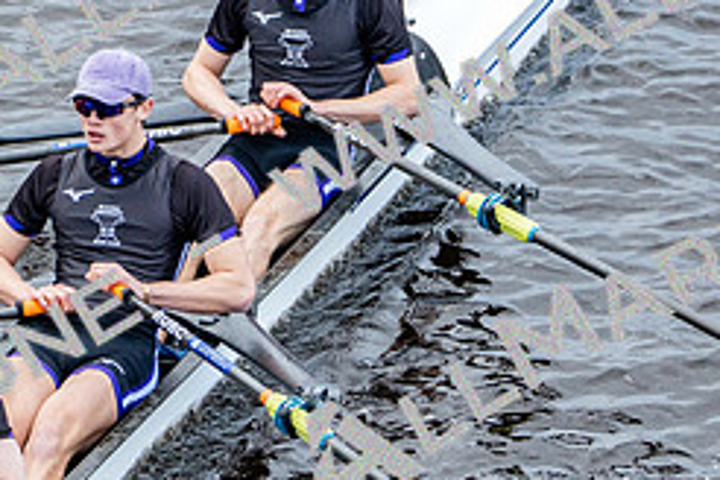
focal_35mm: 654
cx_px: 56
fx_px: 13079
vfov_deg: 2.1
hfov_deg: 3.2
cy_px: 262
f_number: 5.6
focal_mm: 277
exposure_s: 1/1250
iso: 1600
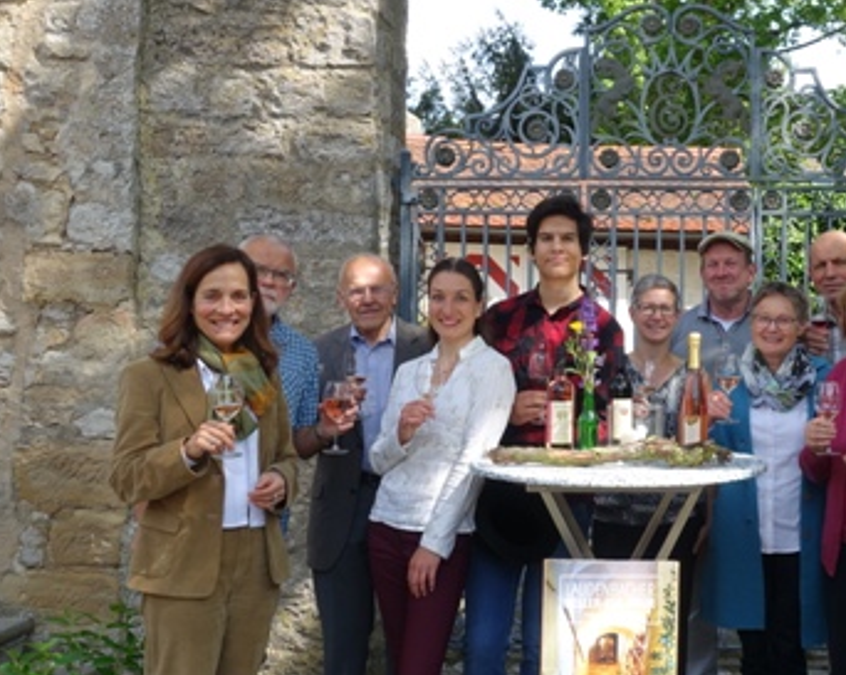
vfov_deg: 29.6
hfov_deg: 35.3
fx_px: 1276
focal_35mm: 51
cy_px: 315
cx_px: 703
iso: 125
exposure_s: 1/160
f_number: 5.6
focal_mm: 10.81
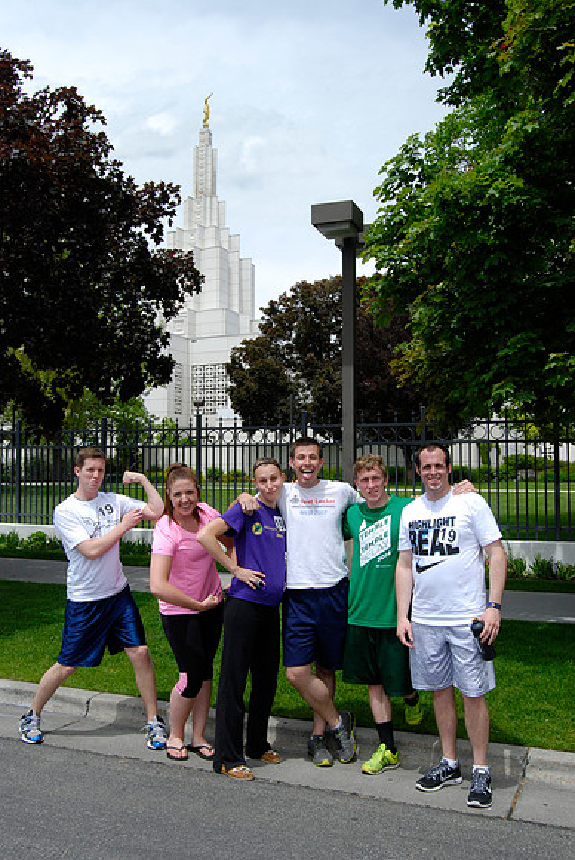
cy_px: 430
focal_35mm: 34
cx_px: 288
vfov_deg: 55.1
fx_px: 825
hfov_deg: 38.4
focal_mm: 23
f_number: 10
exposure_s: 1/640
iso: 400
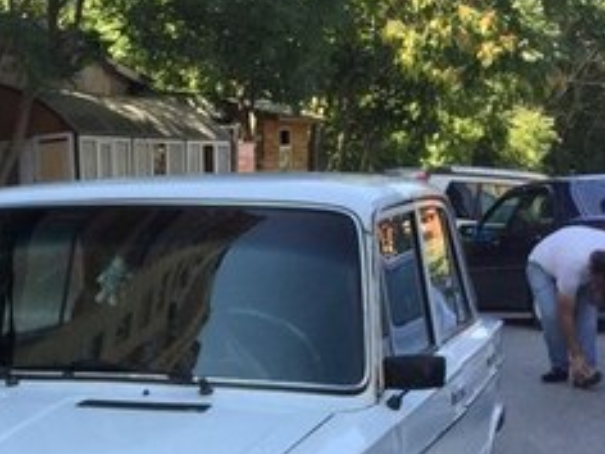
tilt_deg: -15.3
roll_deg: +3.0
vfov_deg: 17.1
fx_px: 1416
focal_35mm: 81
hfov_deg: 23.5
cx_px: 59
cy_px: 601
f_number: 2.2
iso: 32
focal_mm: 4.15
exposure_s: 1/534
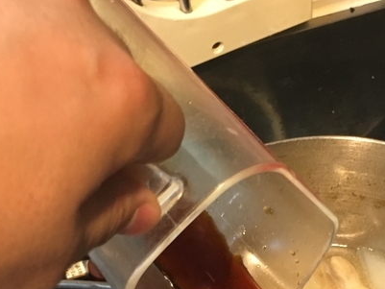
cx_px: 248
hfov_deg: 26.2
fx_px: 823
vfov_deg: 19.1
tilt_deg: -56.7
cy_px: 314
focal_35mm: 74
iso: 160
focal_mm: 4.15
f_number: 2.2
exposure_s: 1/30
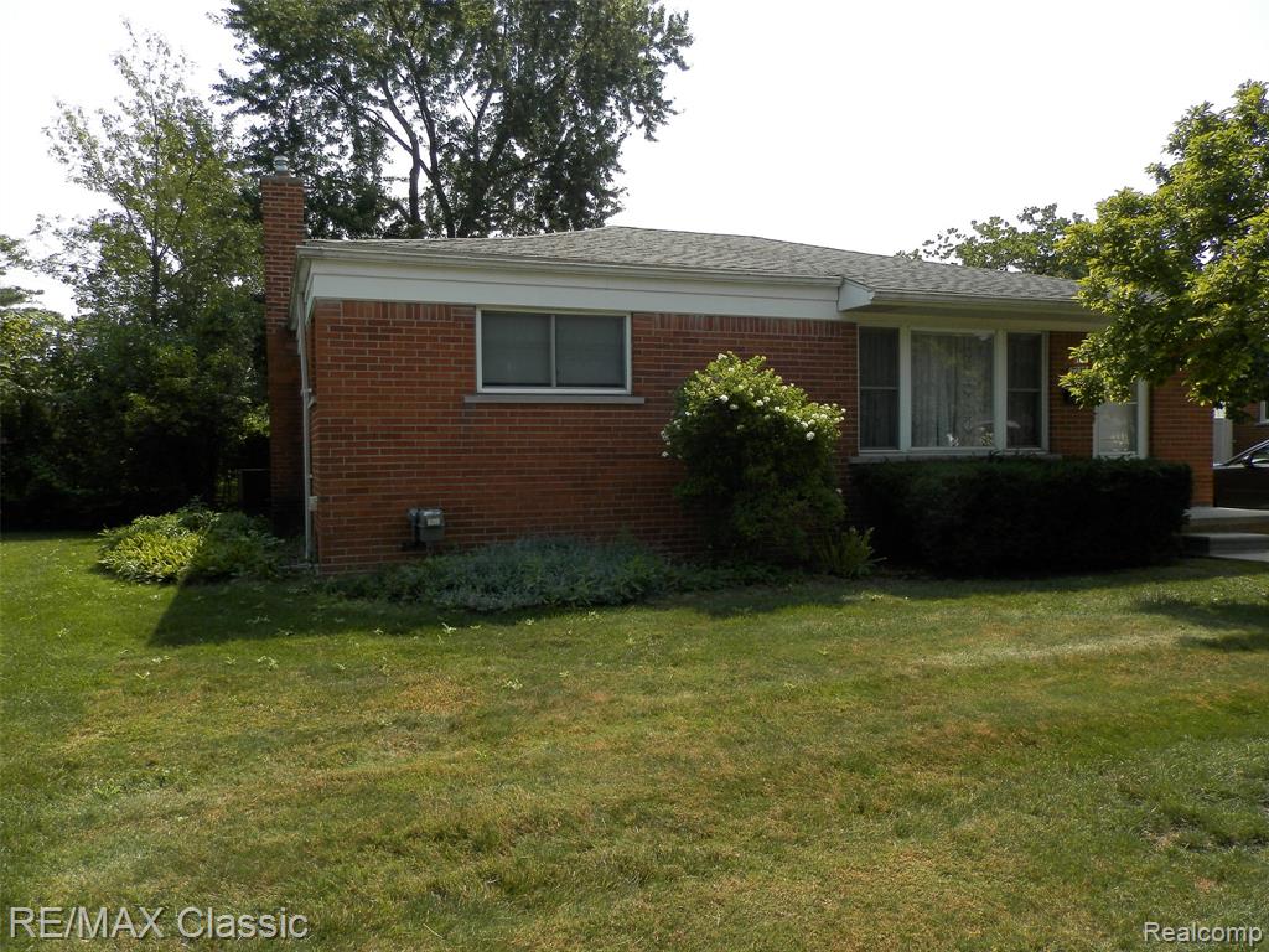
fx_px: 916
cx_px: 634
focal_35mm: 25
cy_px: 476
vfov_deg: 54.9
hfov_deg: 69.4
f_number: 3.1
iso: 80
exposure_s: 1/800
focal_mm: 4.5
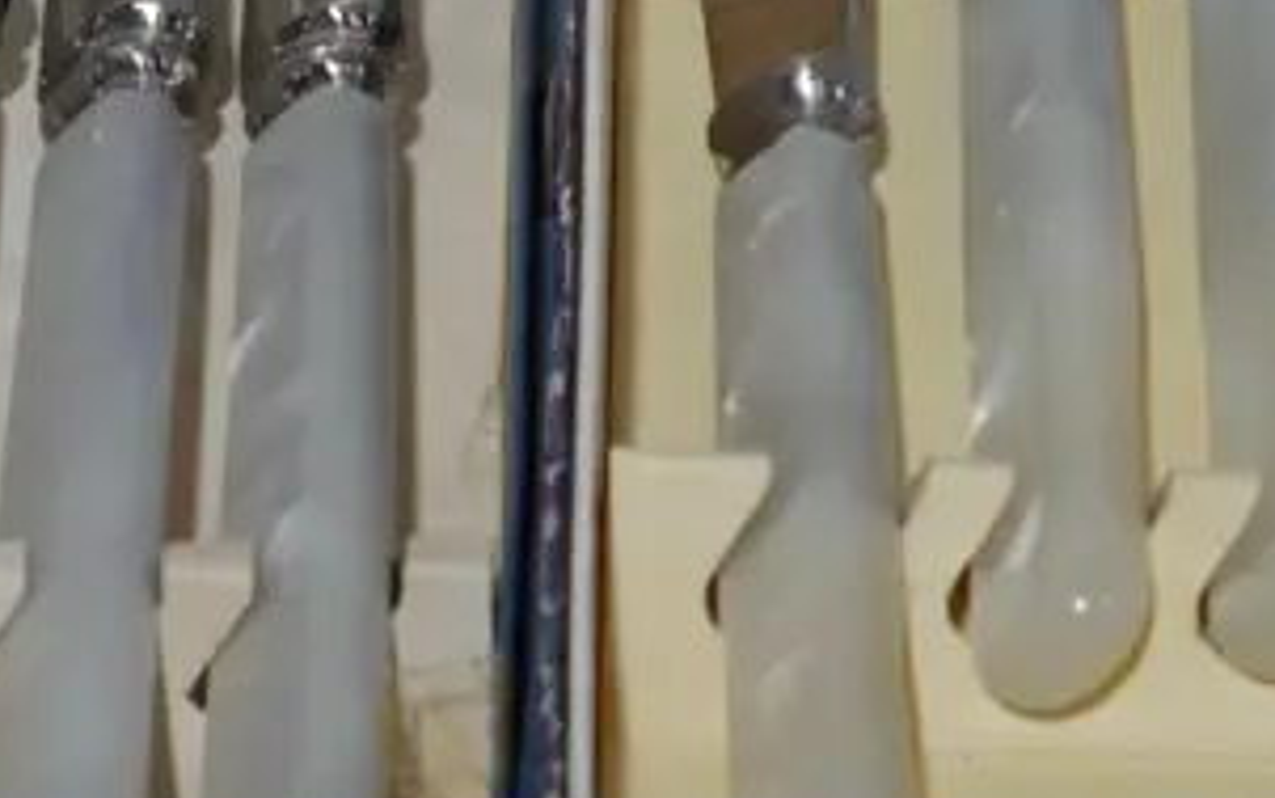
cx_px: 688
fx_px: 9003
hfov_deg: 8.1
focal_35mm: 259
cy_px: -154
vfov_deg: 5.1
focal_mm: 36
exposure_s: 1/80
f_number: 5.5
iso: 320
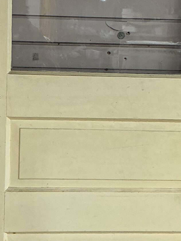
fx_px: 614
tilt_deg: -17.8
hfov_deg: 16.8
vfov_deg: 22.2
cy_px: 101
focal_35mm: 88
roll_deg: -2.4
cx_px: 87
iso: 80
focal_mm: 3
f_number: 1.8
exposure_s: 1/60
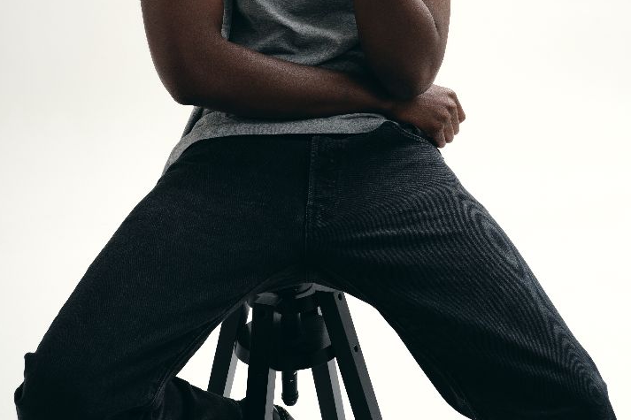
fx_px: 1332
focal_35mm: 76
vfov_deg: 17.7
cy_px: 65
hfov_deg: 26.7
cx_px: 314
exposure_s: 1/125
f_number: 9
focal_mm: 50
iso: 100
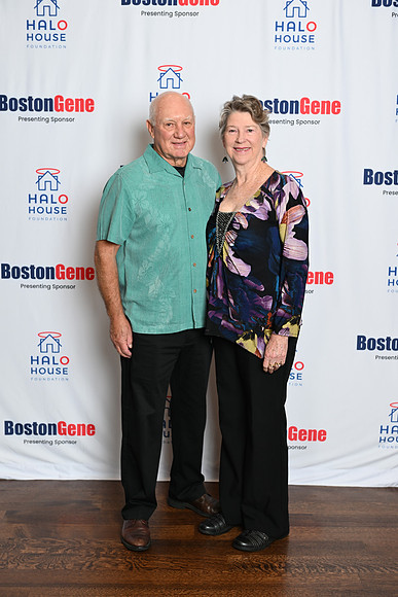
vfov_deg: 41.1
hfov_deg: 28.1
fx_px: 795
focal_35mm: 48
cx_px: 199
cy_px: 298
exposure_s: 1/60
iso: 200
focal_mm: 48
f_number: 3.2
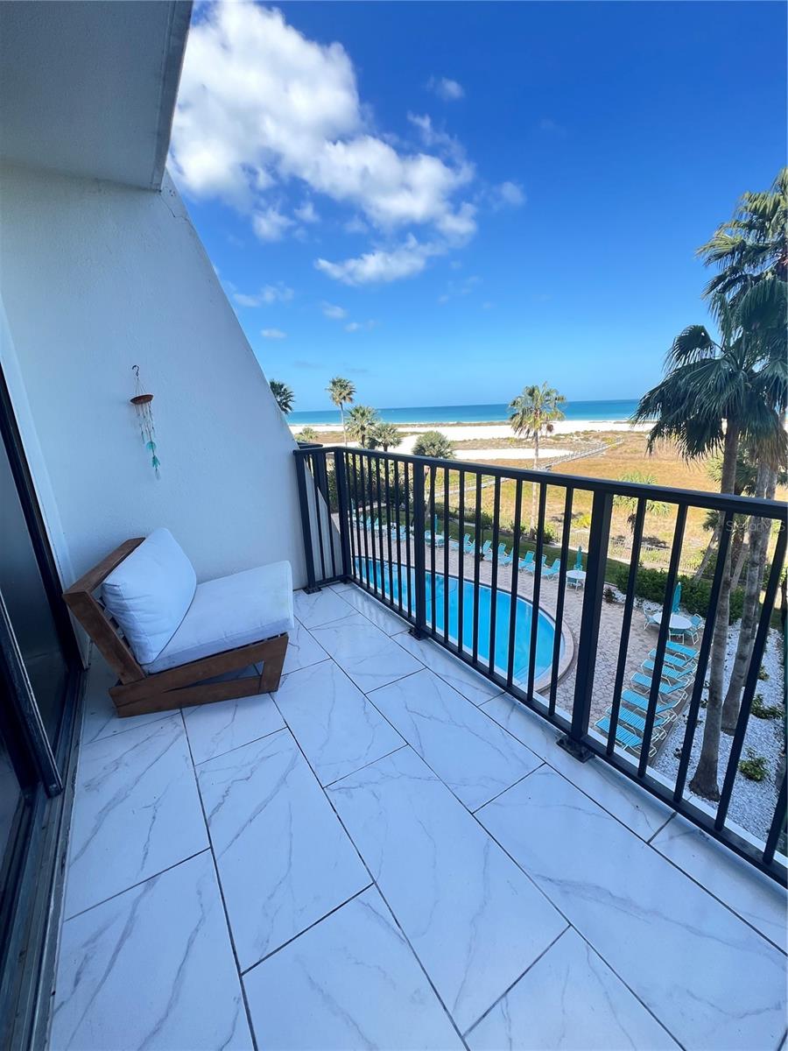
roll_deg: +3.0
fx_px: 395
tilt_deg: -14.7
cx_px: 394
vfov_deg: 106.2
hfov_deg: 89.9
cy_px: 526
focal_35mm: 13
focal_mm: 1.57
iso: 32
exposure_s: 1/233
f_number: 1.8
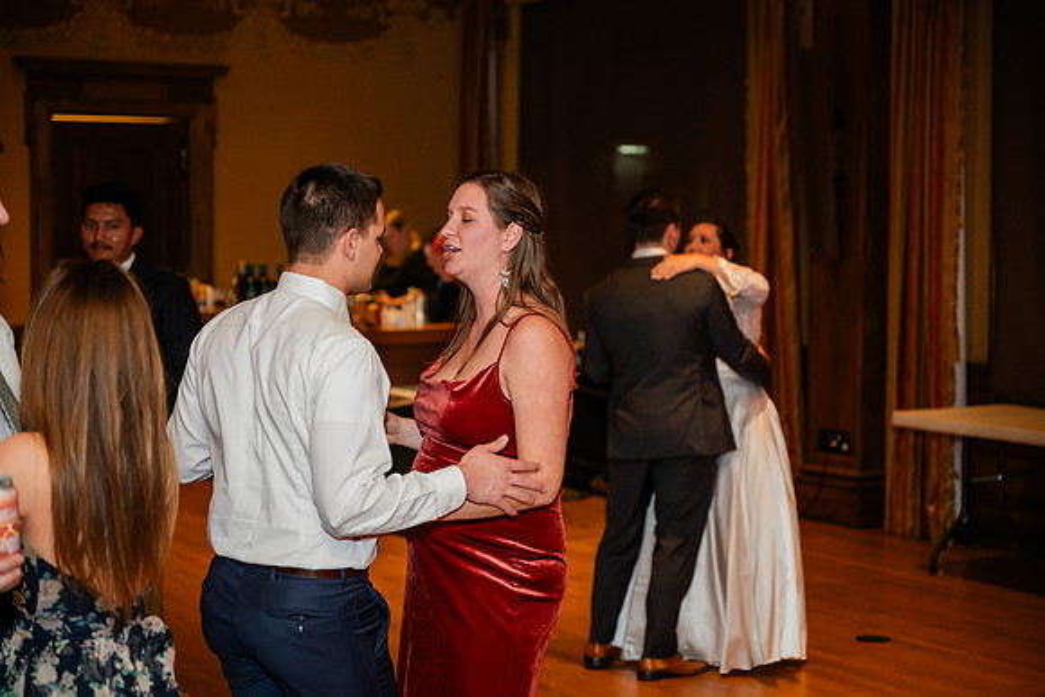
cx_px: 522
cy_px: 348
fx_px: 2032
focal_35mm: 70
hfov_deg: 28.8
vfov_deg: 19.5
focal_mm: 70
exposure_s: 1/100
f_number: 2.8
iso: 1600
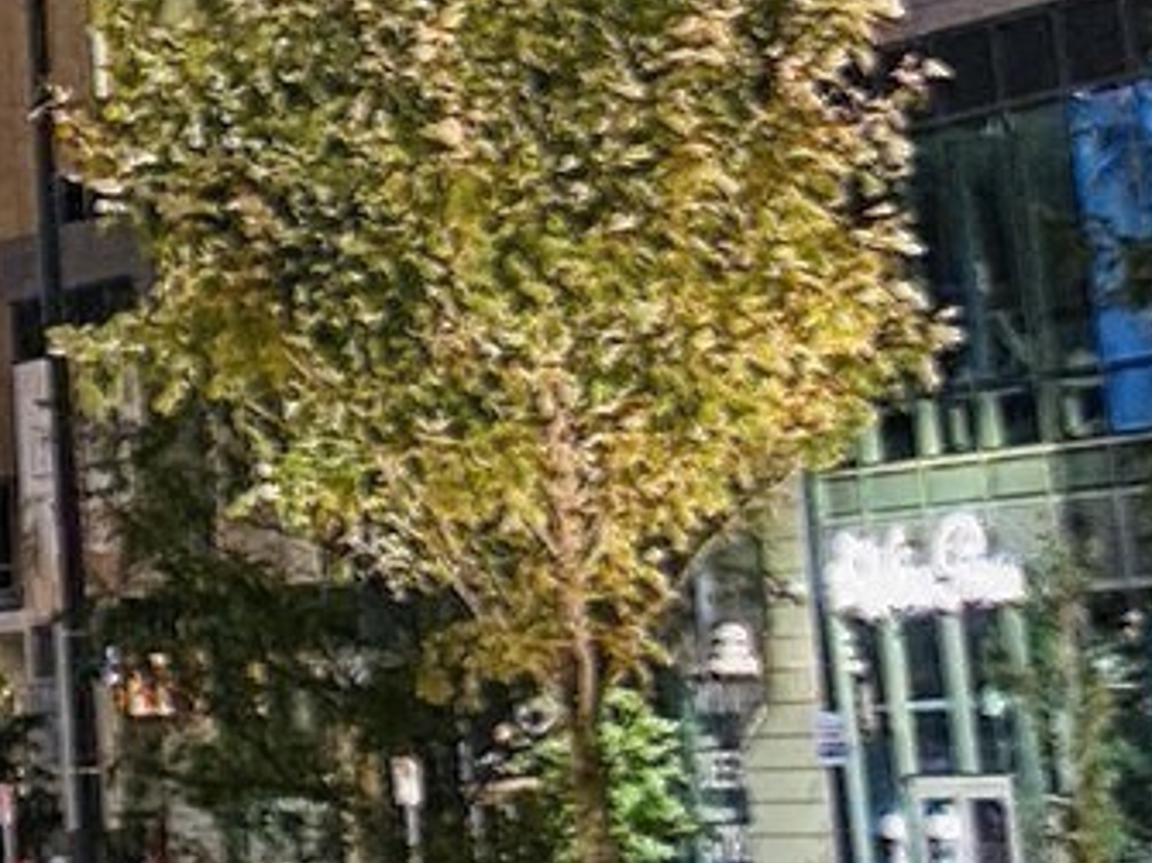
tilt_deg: +23.8
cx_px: -695
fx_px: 5290
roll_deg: -0.5
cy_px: -1592
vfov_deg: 8.1
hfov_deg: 11.8
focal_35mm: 159
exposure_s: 1/10
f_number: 1.8
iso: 400
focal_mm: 4.25
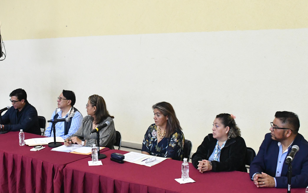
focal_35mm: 45
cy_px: 109
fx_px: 378
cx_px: 116
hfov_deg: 44.0
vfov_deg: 28.6
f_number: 7.1
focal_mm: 20
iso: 4000
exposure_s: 1/60
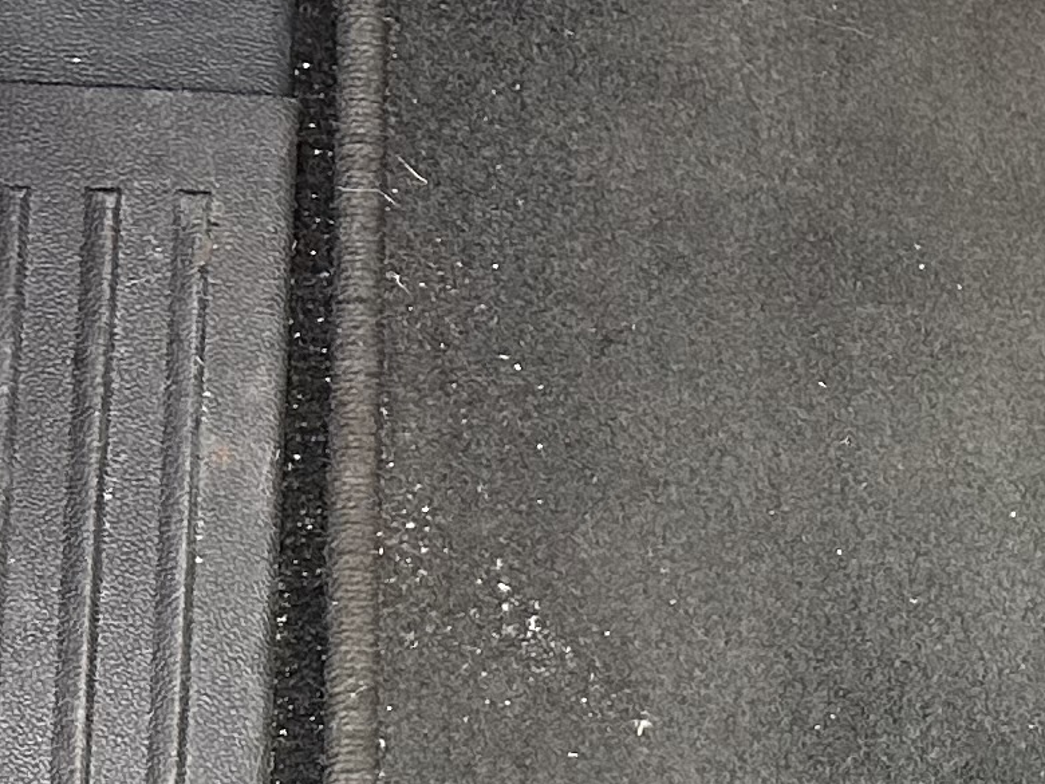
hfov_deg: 14.1
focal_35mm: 124
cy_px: 200
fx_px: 3743
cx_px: 1864
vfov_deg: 11.9
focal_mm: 6.86
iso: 320
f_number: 1.78
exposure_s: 1/60
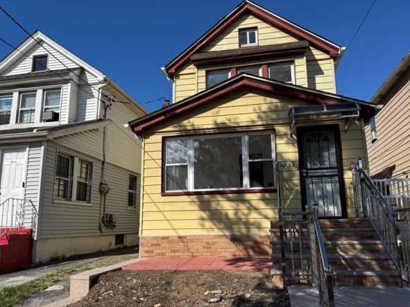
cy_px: 164
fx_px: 308
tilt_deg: +8.7
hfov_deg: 67.3
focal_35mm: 26
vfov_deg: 53.0
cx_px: 216
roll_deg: +0.4
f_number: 1.78
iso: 80
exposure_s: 1/5814
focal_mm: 6.76
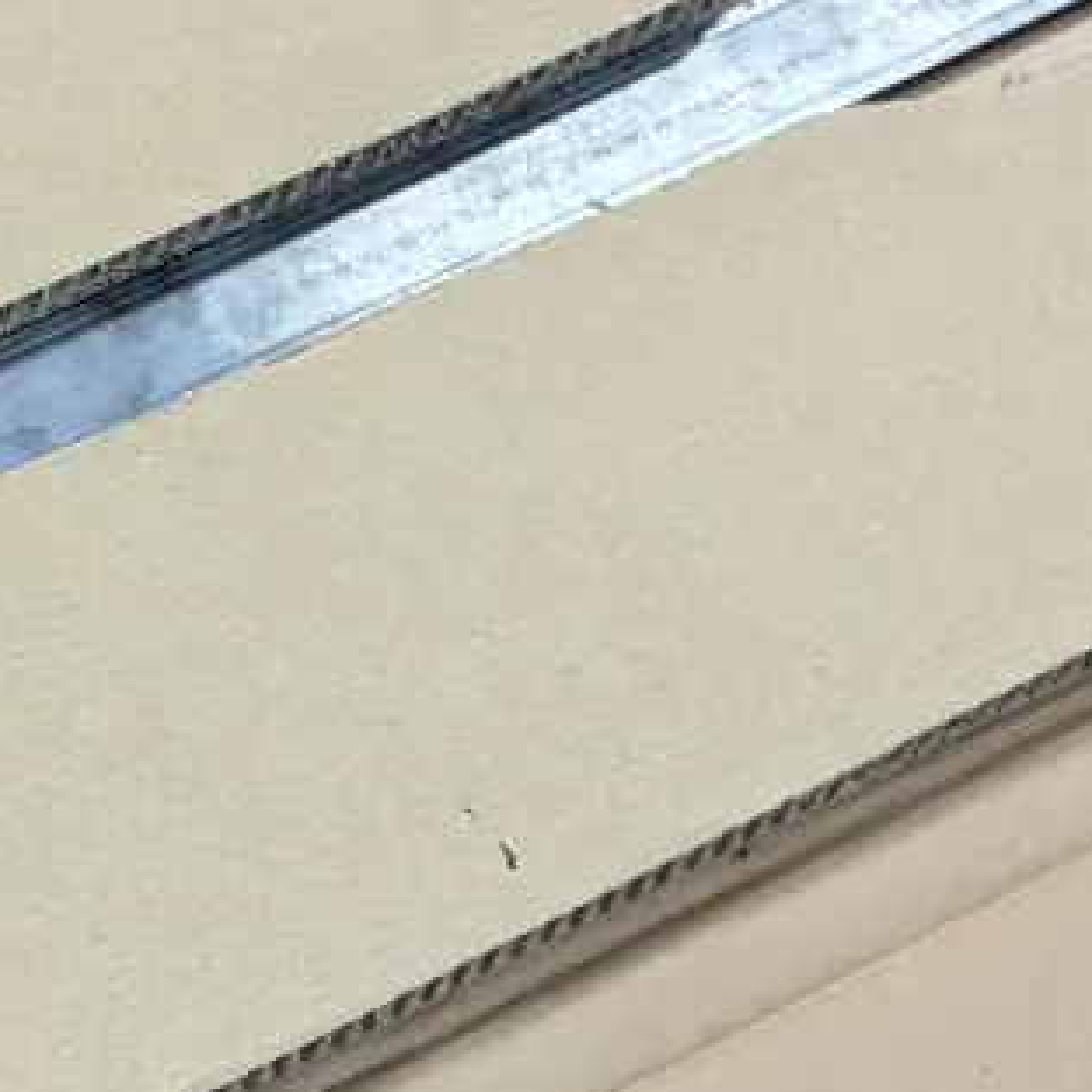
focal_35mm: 141
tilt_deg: -64.1
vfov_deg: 12.4
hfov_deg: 12.2
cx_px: -115
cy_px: 809
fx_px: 5032
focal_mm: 5.96
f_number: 1.6
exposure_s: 1/100
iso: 80
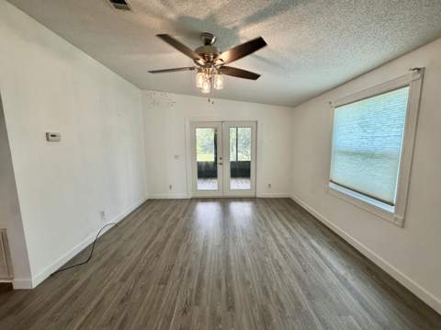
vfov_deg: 85.6
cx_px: 220
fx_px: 178
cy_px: 165
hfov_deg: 102.1
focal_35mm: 14
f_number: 2.2
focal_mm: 2.22
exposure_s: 1/120
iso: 250
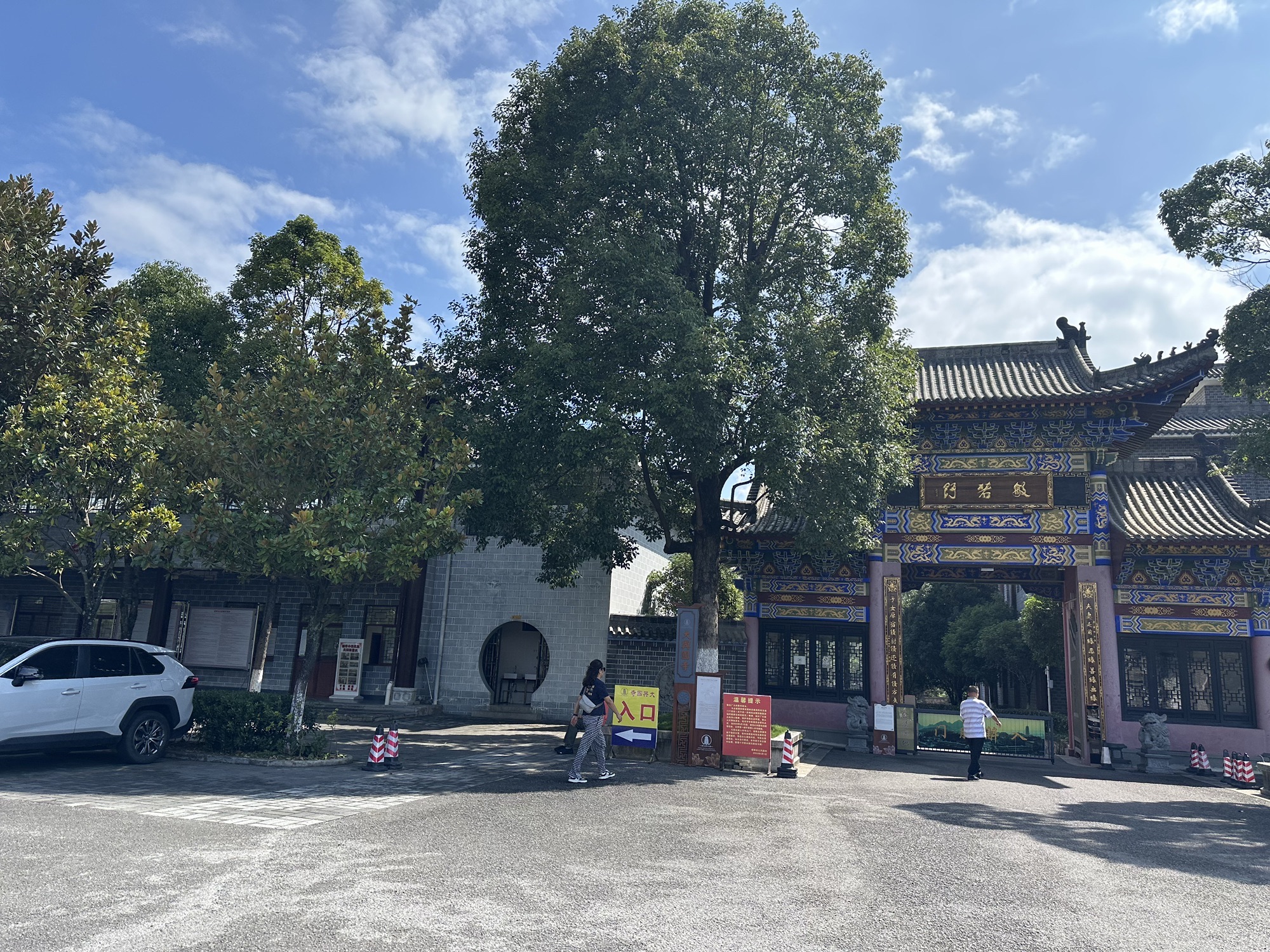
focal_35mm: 24
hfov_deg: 71.6
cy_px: 476
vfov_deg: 56.8
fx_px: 881
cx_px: 635
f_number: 1.78
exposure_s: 1/3155
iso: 80
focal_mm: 6.86
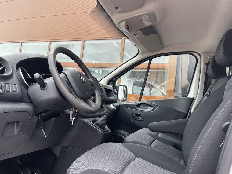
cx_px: 116
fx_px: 174
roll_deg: -6.2
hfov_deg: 67.3
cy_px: 87
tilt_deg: +5.1
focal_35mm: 26
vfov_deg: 53.1
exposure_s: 1/121
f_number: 1.6
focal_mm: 5.1
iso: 64
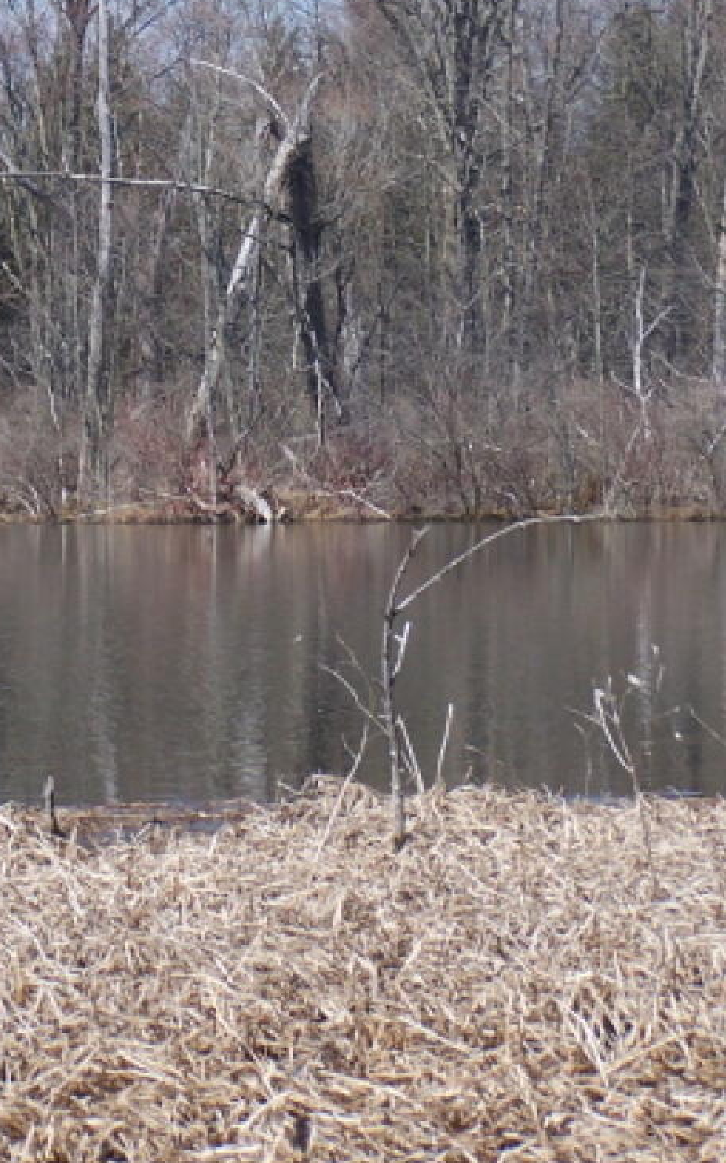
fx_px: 7381
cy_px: 121
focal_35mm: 233
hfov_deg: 5.6
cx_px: 293
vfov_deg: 9.0
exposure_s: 1/1000
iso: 80
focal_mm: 19.4
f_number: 3.2
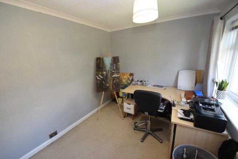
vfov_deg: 77.4
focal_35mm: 15
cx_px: 119
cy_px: 80
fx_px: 99
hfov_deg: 100.4
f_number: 5
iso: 800
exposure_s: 1/100
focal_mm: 10
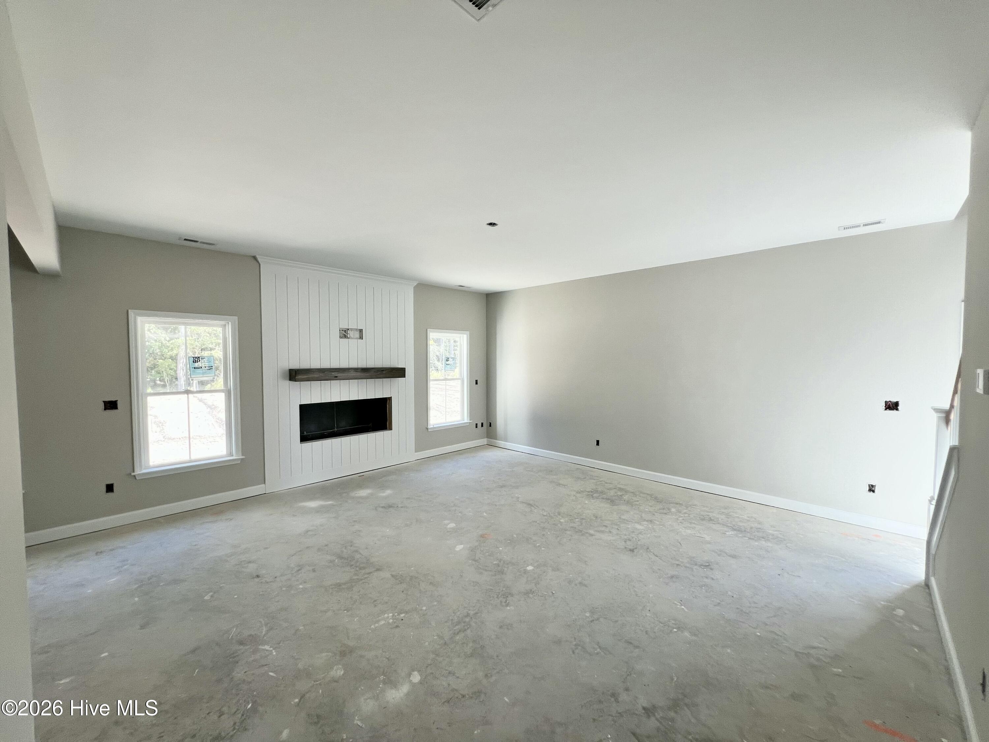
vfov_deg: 89.9
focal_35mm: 13
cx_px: 494
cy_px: 371
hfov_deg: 106.2
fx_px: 371
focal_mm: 1.57
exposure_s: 1/99
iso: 64
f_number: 1.8
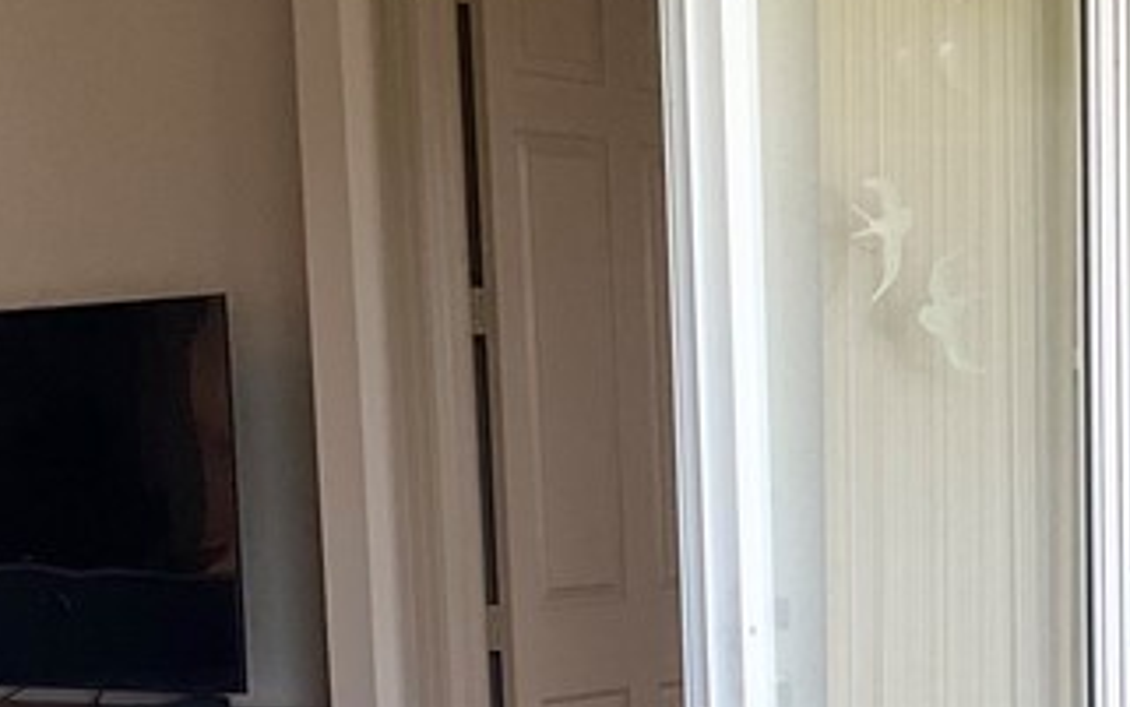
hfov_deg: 21.1
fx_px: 3020
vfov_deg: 12.9
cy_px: 904
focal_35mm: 98
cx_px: 760
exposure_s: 1/120
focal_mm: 3
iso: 32
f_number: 1.8
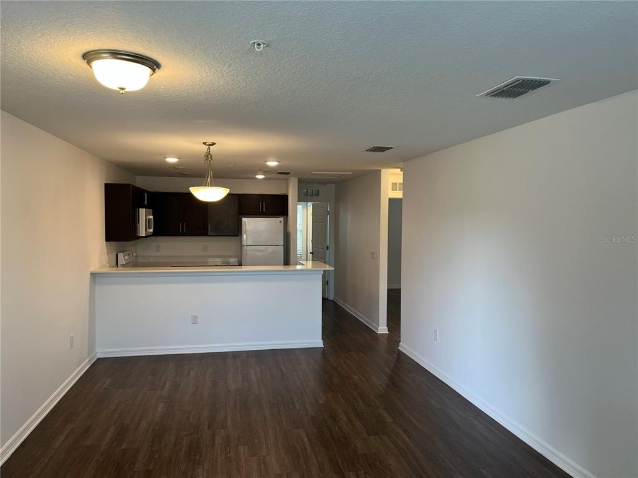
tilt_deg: -1.7
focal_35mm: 26
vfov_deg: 53.1
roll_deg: +1.0
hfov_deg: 67.3
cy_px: 239
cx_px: 319
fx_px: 479
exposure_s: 1/120
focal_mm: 5.1
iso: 100
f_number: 1.6
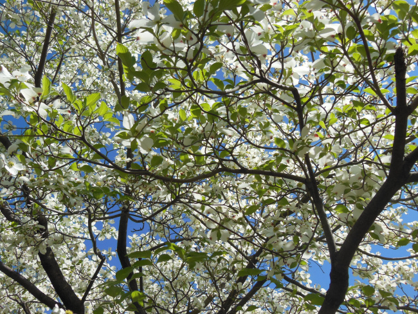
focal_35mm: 42
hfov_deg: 44.7
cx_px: 194
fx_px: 507
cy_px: 157
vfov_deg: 34.4
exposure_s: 1/1000
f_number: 4.1
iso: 125
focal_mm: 6.9
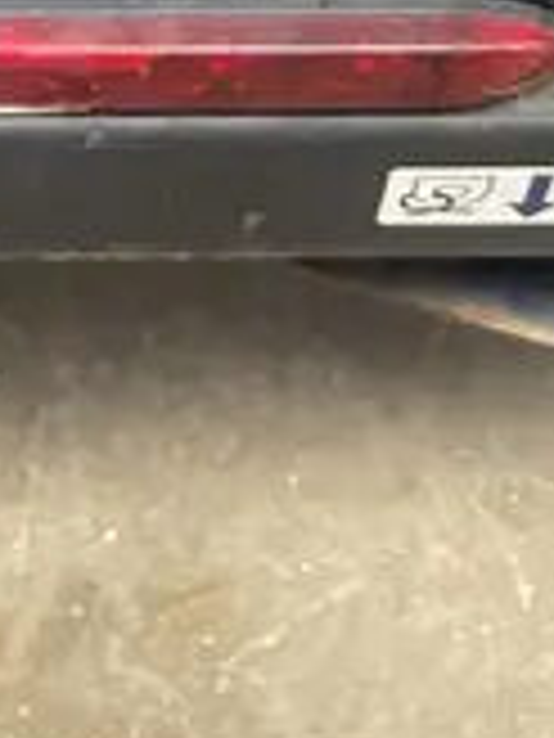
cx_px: -9
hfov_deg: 12.6
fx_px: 2475
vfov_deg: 13.7
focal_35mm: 116
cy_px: -862
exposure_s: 1/60
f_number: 1.6
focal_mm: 4.2
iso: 250
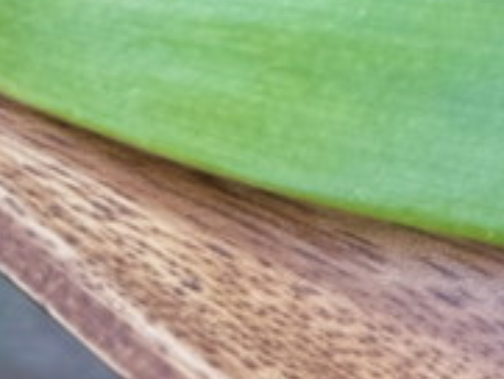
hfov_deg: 10.2
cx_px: 1331
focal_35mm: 159
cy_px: -660
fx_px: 2317
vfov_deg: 8.2
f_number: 1.78
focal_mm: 6.76
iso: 50
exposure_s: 1/121
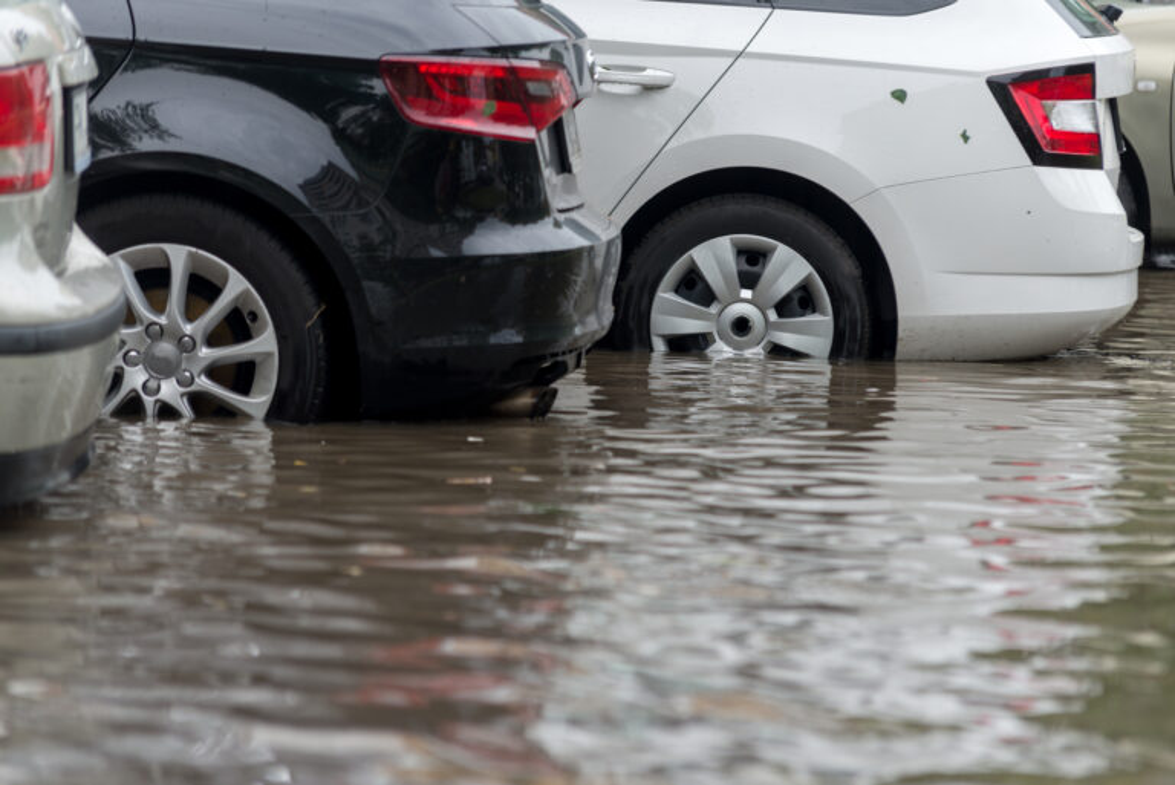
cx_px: 588
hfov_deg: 10.3
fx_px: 6531
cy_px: 392
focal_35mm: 200
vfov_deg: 6.9
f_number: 4
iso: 160
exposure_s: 1/400
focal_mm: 200
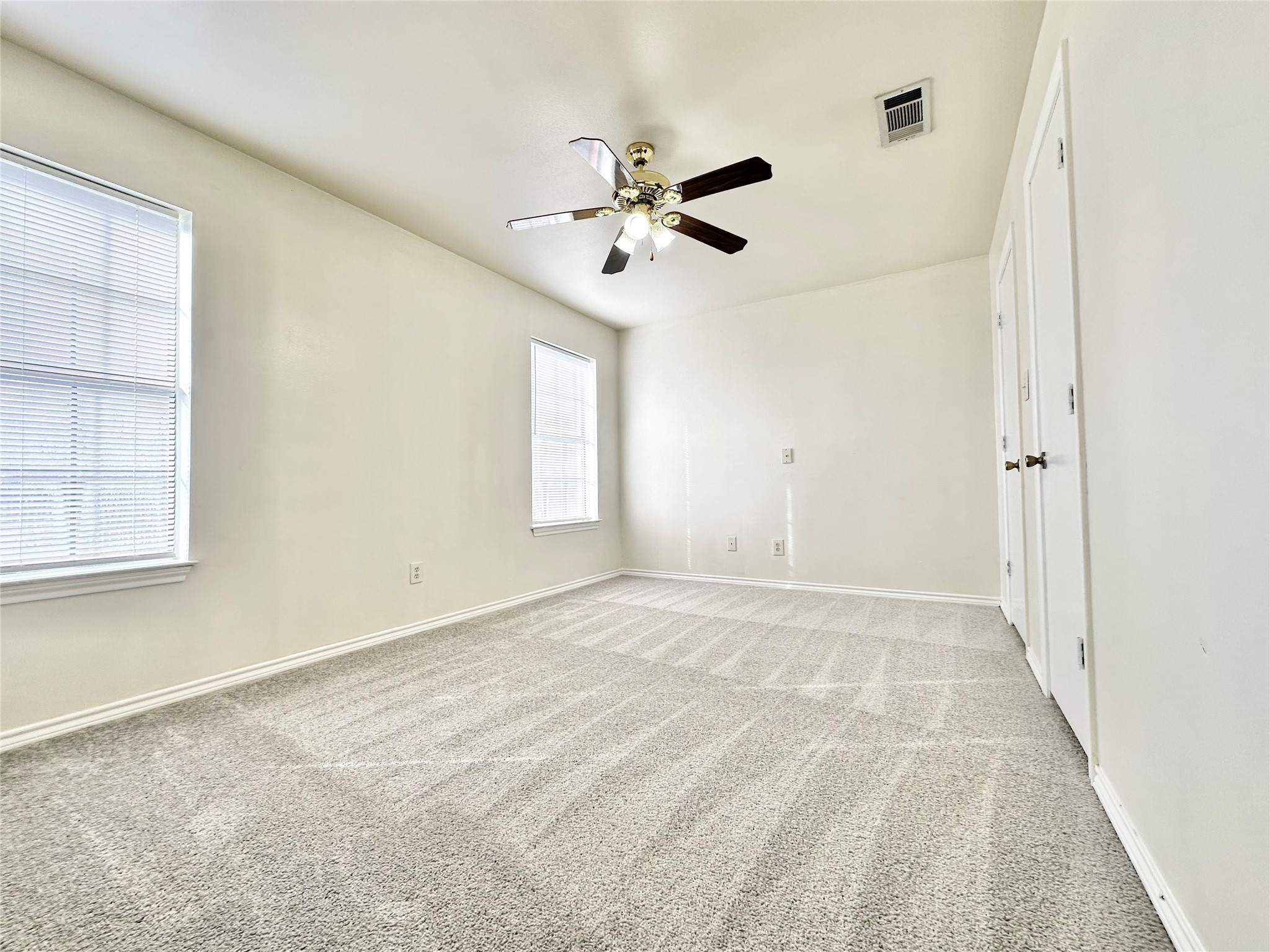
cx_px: 635
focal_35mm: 14
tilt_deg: +1.8
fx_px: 514
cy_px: 476
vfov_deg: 85.7
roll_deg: +0.9
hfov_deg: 102.1
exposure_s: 1/107
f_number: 2.2
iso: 40
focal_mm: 2.22
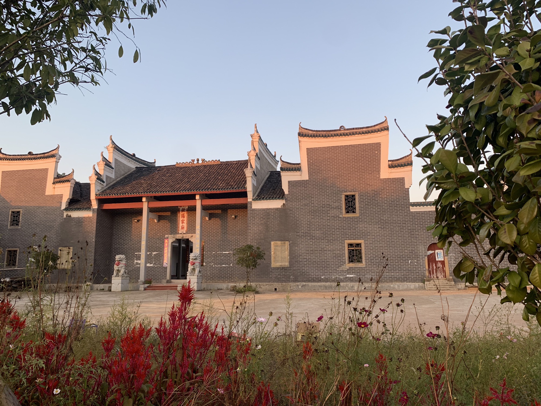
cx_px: 270
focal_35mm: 26
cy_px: 203
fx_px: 406
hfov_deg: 67.3
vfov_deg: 53.1
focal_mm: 4.25
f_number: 1.8
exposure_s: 1/204
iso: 25
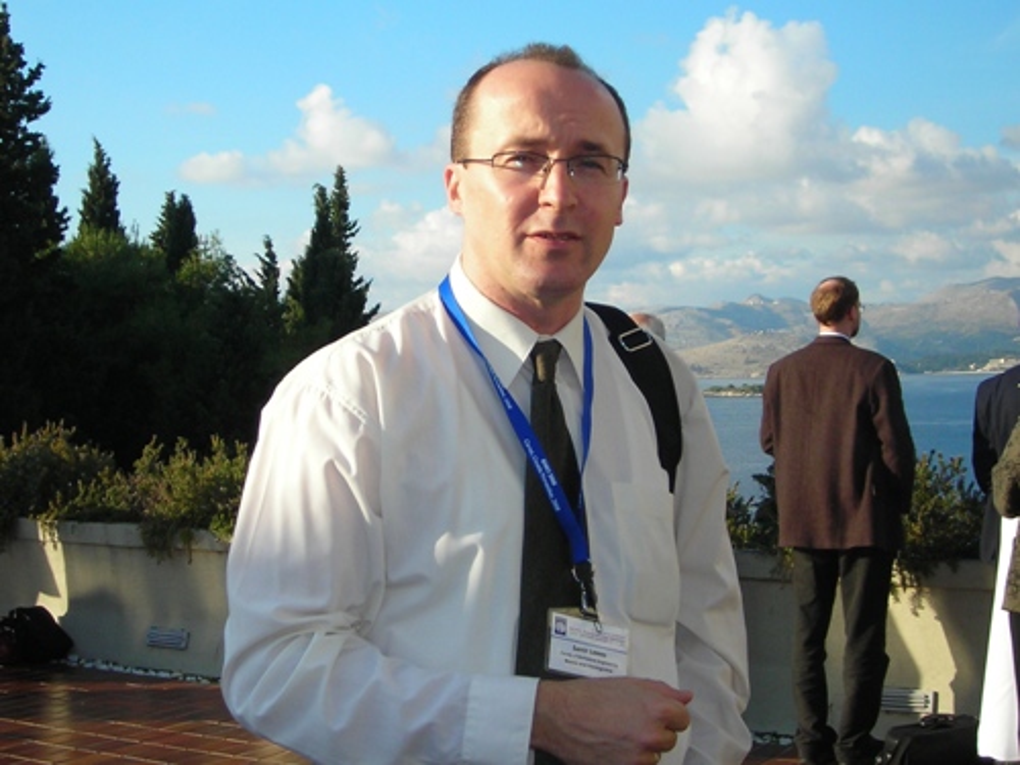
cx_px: 510
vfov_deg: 37.7
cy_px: 382
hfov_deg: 49.0
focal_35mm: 38
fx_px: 1120
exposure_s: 1/182
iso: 70
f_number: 6.4
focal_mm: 6.3
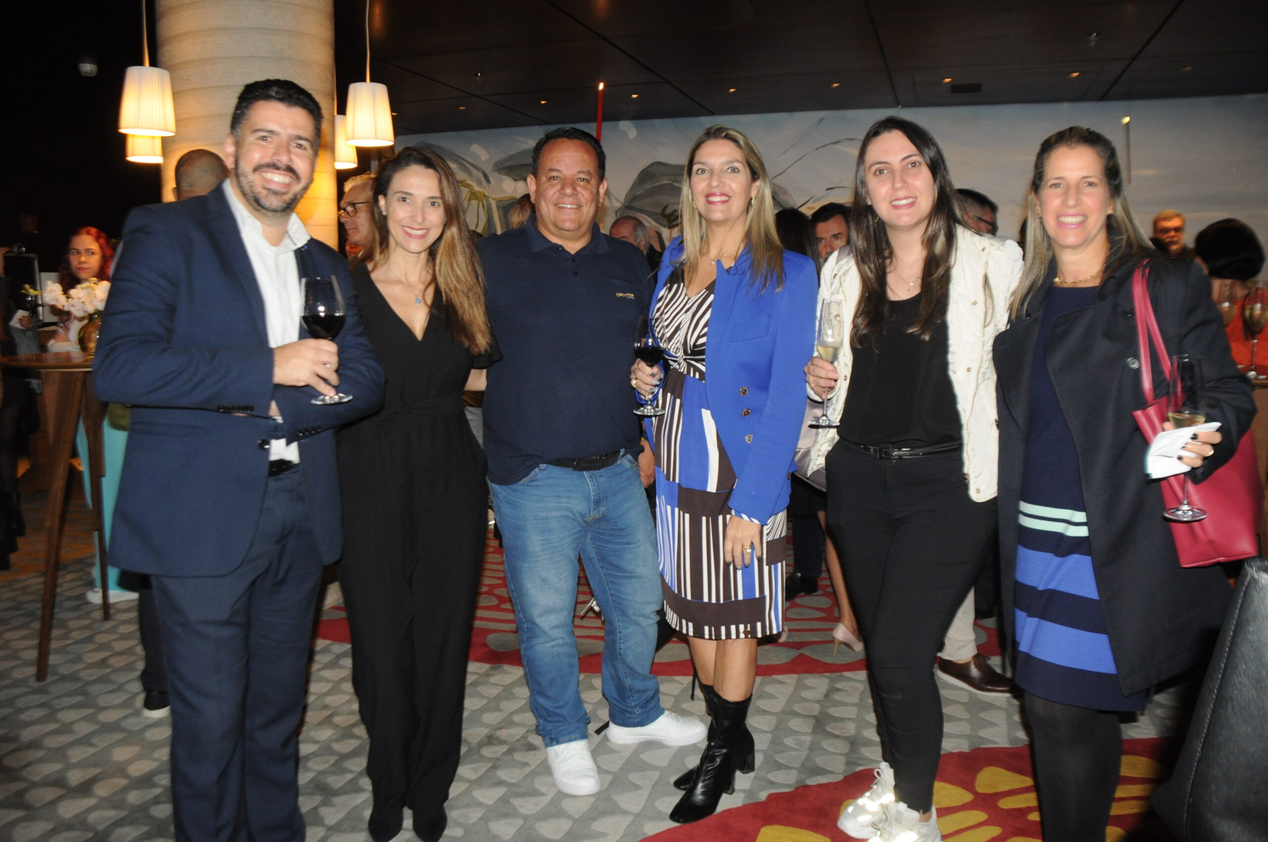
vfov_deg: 47.8
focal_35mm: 27
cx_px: 634
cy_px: 421
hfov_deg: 67.4
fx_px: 950
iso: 800
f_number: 4
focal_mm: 18
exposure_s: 1/60
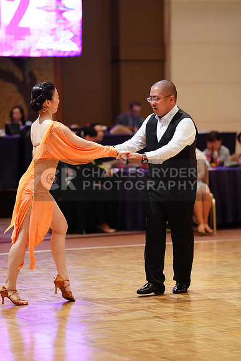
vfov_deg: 14.4
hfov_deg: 9.7
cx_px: 120
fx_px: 1425
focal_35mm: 142
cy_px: 180
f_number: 2.8
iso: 3200
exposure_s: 1/250
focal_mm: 142
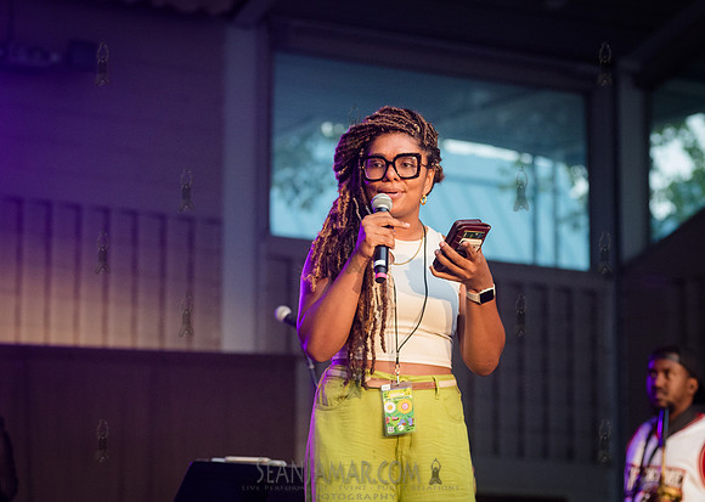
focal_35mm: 141
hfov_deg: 14.2
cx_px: 385
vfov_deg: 10.1
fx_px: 2828
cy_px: 236
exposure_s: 1/320
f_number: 4
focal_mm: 112
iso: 3200
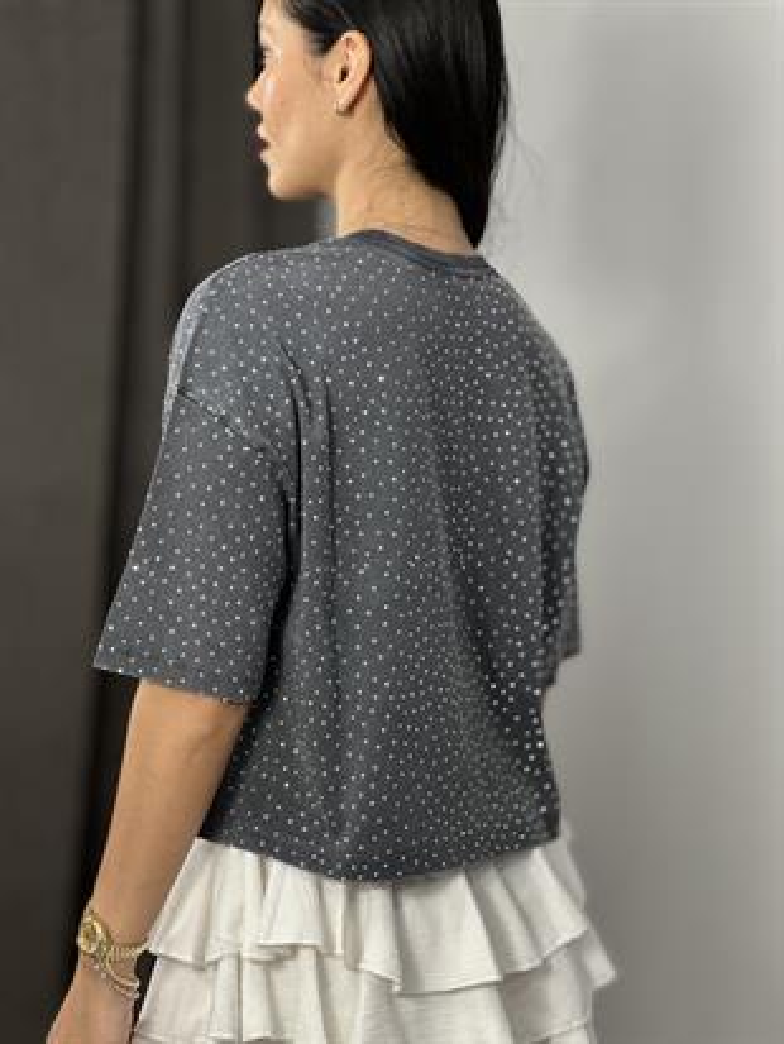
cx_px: 392
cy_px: 522
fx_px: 2324
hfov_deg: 19.1
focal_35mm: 77
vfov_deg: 25.3
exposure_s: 1/33
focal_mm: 9
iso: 200
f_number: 2.8
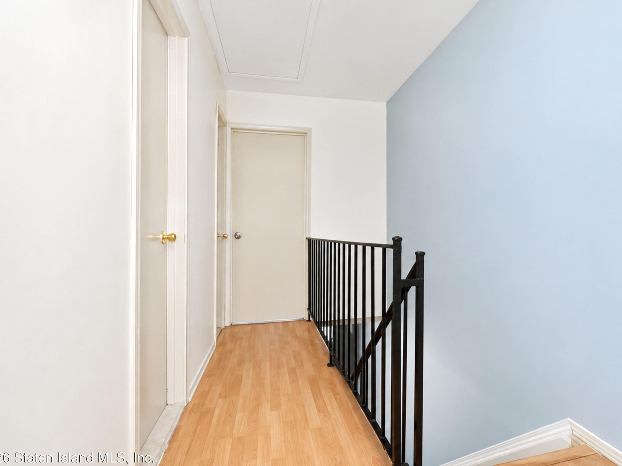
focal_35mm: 17
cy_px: 236
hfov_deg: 90.9
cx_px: 335
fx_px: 305
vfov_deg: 74.7
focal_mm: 10
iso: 2000
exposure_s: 1/60
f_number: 7.1
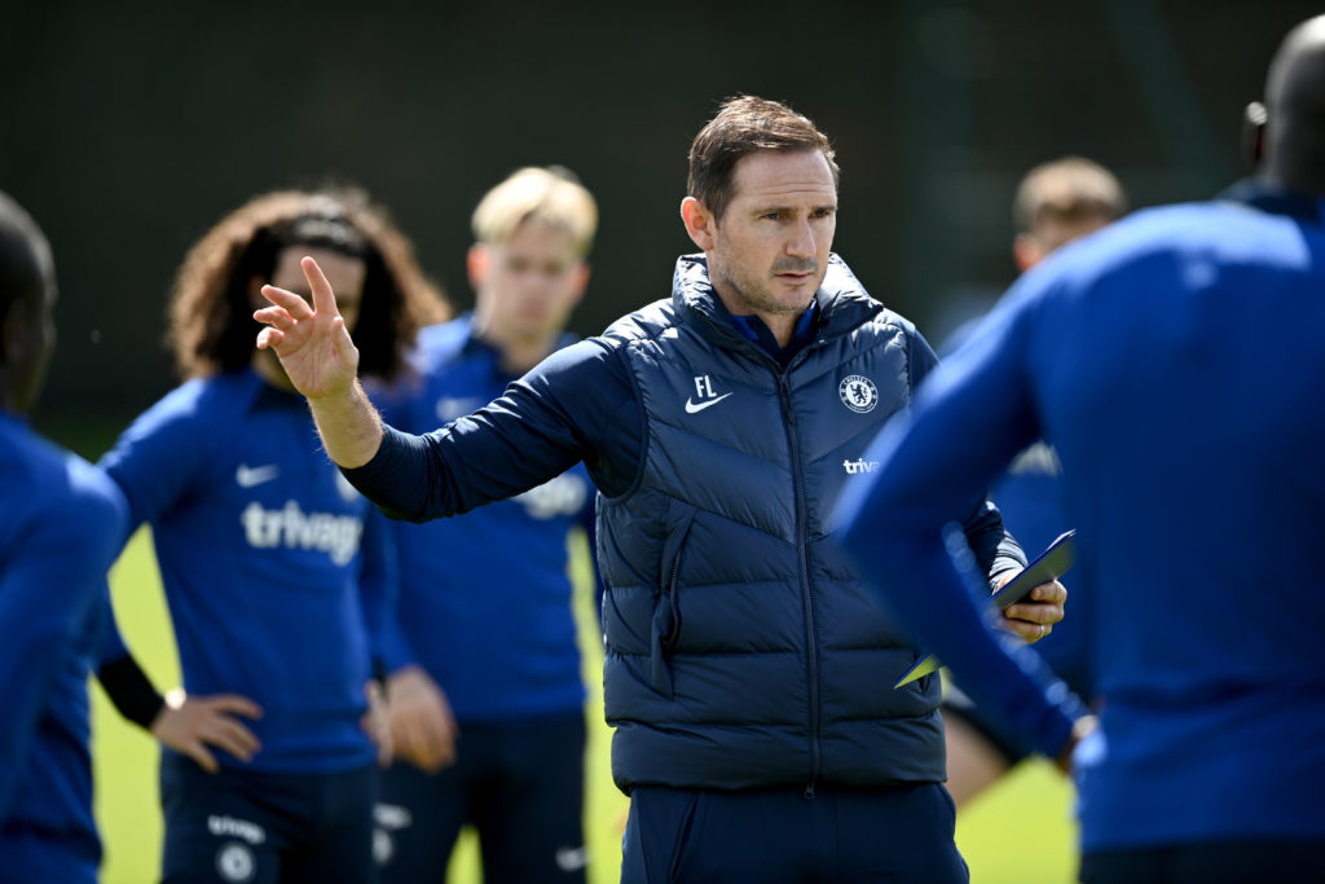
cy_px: 442
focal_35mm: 400
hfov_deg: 5.2
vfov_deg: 3.4
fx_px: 14723
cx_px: 662
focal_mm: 400
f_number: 2.8
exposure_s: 1/1600
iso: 200
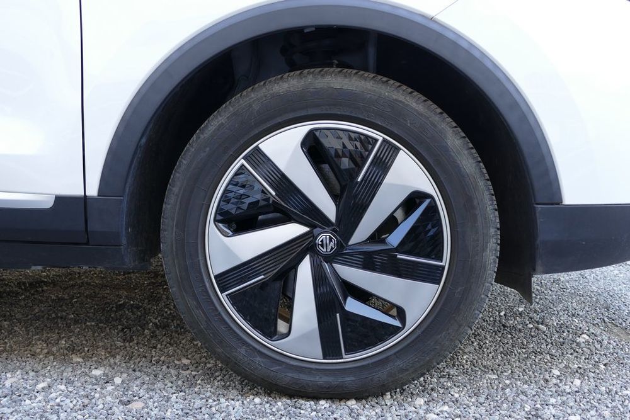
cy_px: 210
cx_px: 315
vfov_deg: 34.2
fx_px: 683
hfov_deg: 49.5
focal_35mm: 39
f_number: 3.1
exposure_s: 1/80
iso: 160
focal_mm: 14.24
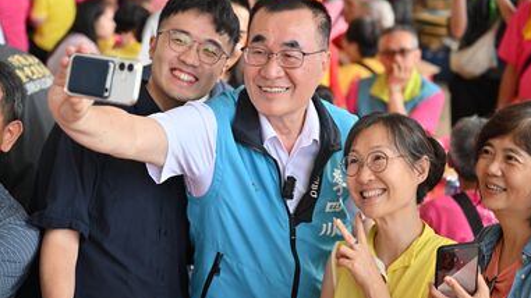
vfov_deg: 15.7
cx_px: 277
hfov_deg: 27.5
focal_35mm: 77
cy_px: 126
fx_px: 1084
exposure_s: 1/1250
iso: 800
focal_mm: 70
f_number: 3.2
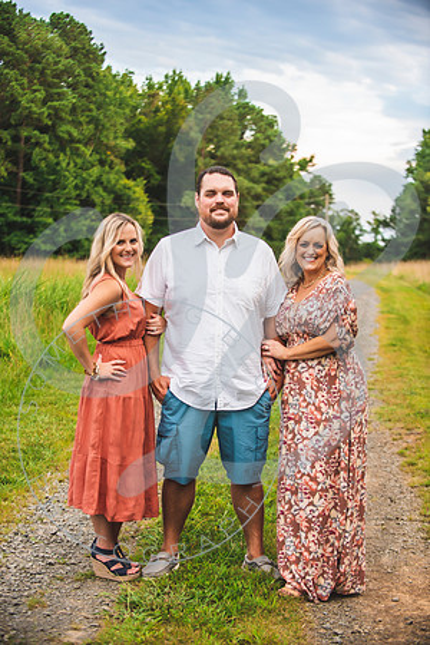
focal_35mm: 70
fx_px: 1254
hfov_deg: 19.5
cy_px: 322
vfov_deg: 28.8
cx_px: 215
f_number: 4
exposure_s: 1/250
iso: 320
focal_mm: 70
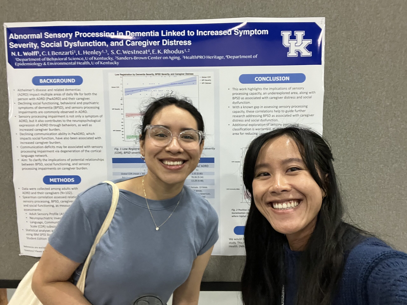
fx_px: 270
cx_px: 204
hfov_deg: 73.9
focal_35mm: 23
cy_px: 152
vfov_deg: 58.9
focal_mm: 2.71
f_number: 2.2
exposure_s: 1/60
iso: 400
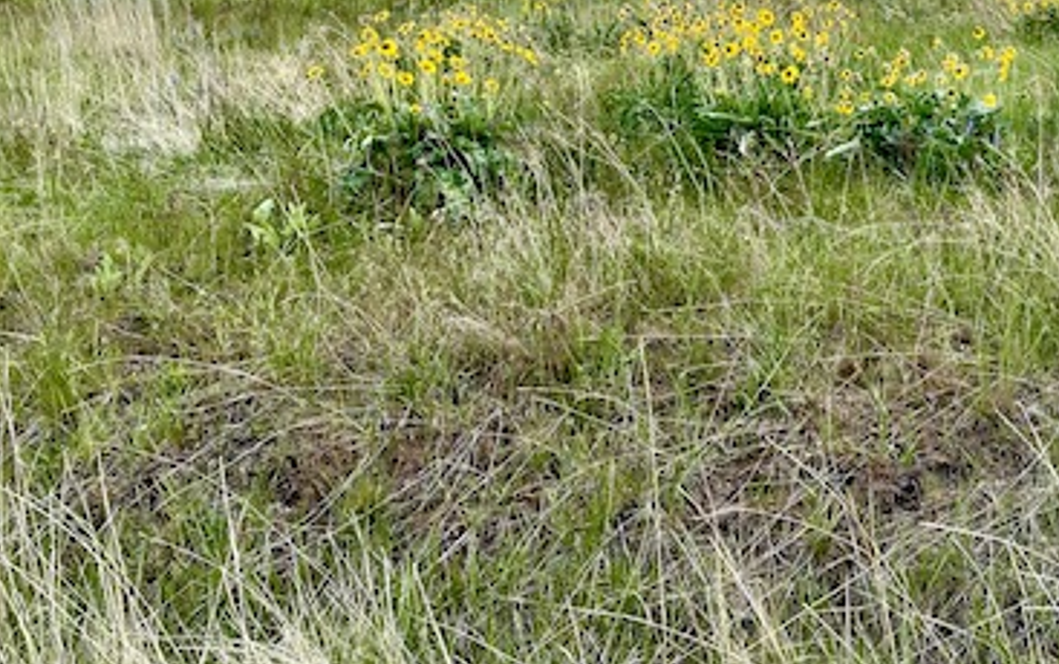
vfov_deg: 28.1
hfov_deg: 42.2
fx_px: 1300
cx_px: 863
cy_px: 133
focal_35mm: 45
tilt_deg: -1.6
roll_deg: +1.7
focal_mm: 5.1
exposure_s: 1/1597
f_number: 1.6
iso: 32
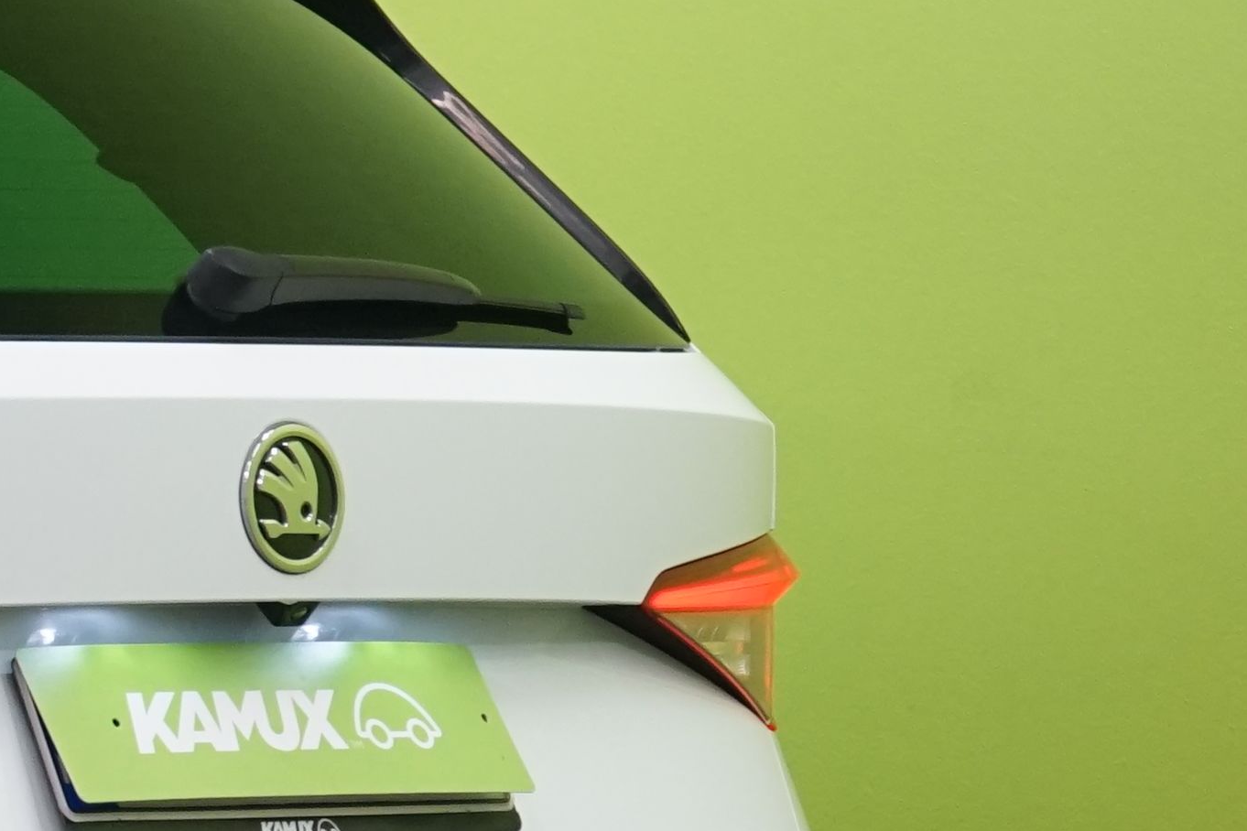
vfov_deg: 4.9
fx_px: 9767
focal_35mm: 282
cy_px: 628
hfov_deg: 7.0
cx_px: -1491
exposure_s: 1/25
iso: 1250
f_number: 7.1
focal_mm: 64
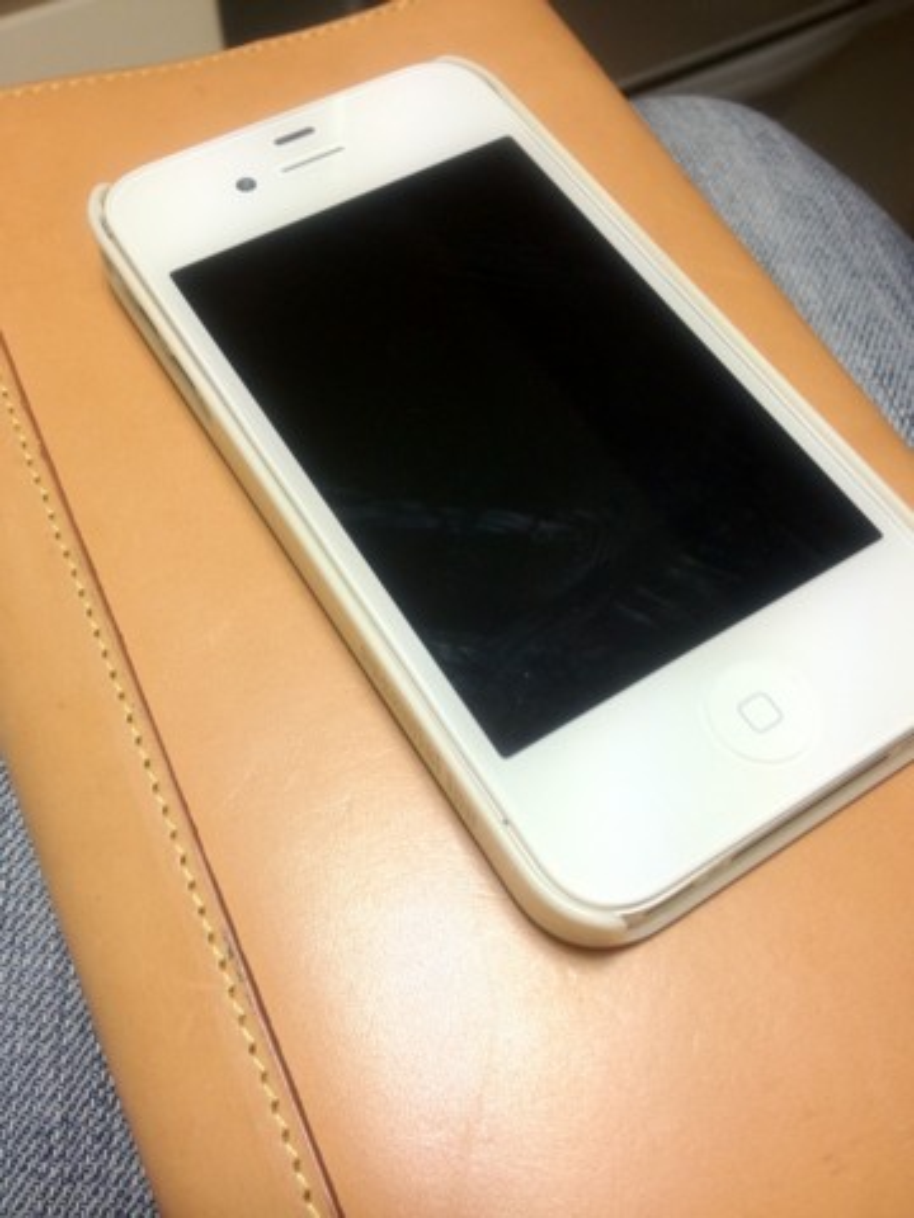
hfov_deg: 40.7
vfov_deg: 52.6
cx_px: 457
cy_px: 609
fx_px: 1232
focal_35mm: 35
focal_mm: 4.28
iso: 100
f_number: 2.4
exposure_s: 1/20
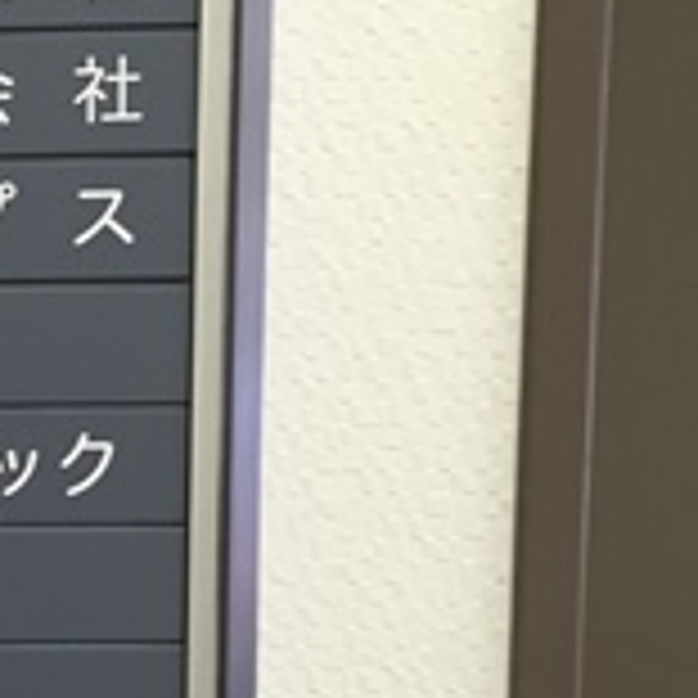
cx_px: -378
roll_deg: -0.4
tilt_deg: -8.5
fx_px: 2418
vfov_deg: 16.4
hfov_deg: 15.1
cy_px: 491
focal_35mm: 106
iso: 64
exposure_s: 1/30
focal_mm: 4.15
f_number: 2.2
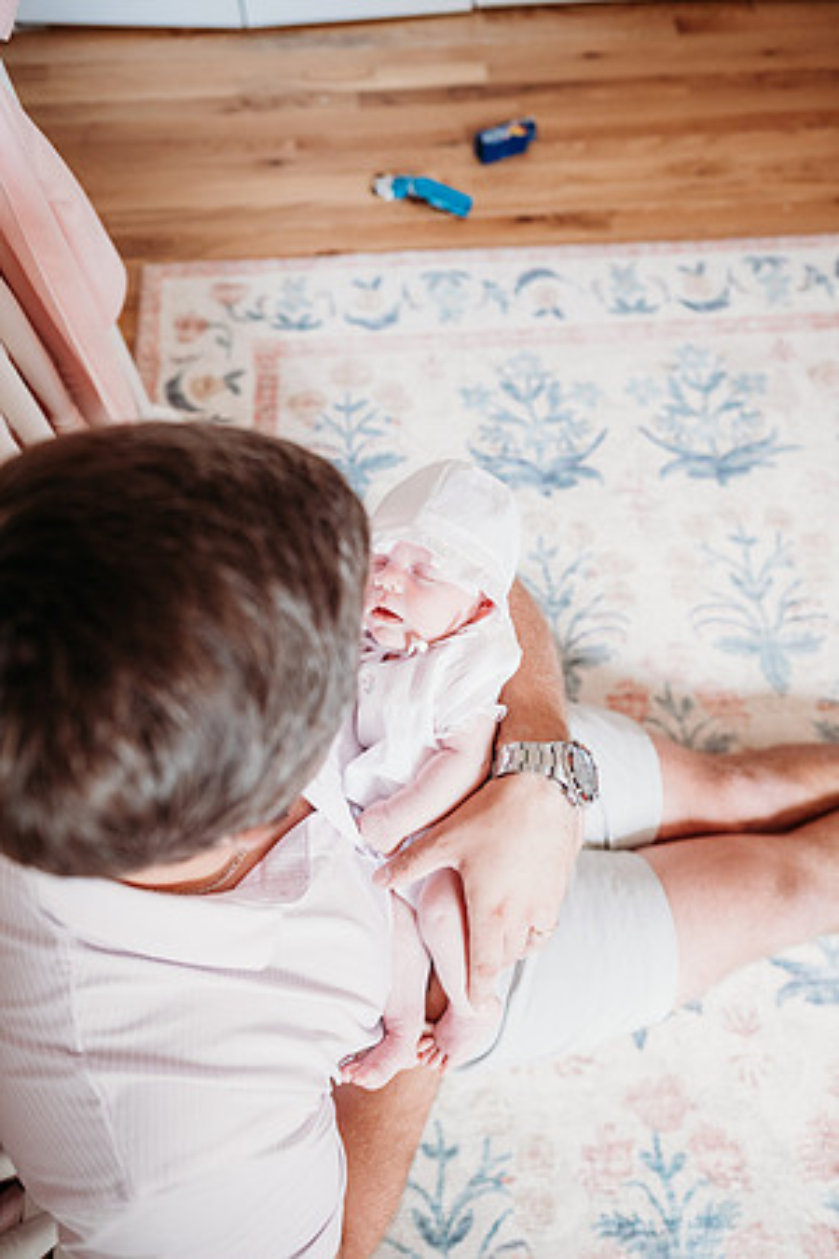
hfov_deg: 53.1
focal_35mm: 24
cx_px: 420
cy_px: 630
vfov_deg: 73.7
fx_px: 839
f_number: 2.8
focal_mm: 24
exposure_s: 1/200
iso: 1000
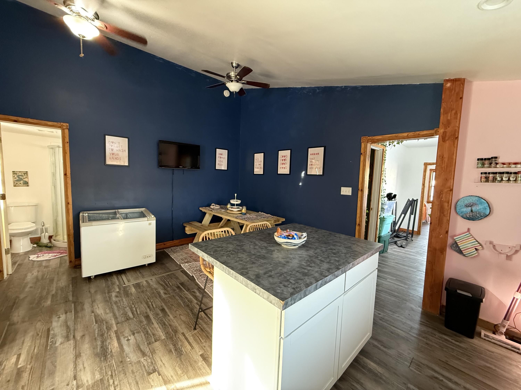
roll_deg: -2.3
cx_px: 260
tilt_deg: -5.7
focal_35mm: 14
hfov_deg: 102.1
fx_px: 211
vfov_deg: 85.7
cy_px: 195
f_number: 2.2
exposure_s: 1/60
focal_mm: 2.22
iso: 640
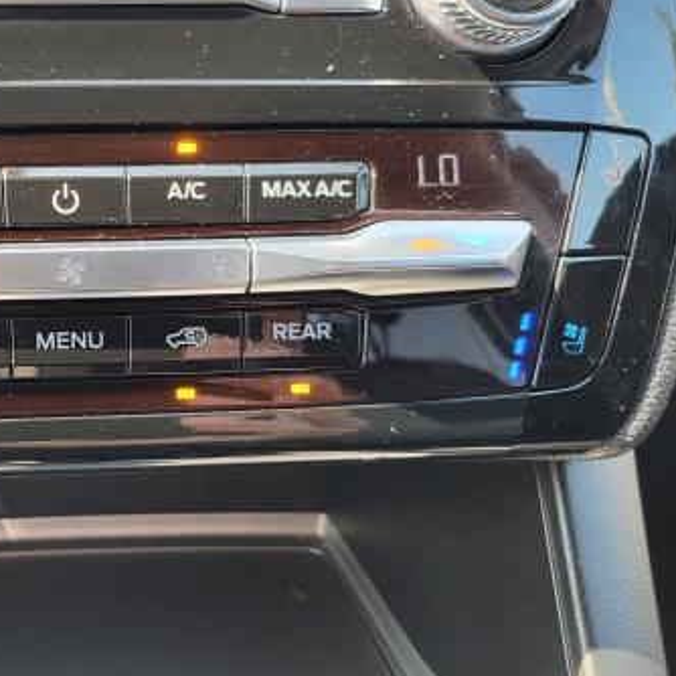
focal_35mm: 44
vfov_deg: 38.2
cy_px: 271
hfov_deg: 35.5
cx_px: 34
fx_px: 972
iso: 100
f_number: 1.8
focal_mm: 5.4
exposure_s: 1/120
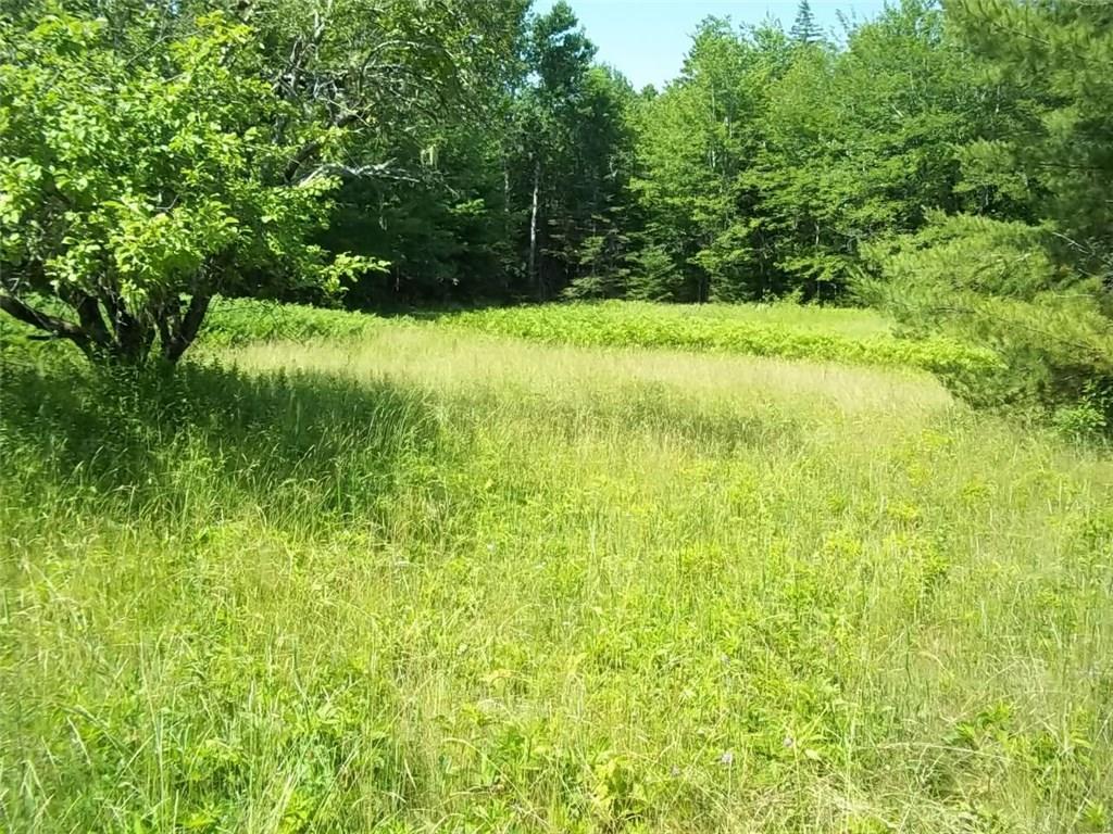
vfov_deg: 39.7
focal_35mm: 36
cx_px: 556
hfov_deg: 51.4
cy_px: 417
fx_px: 1157
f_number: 3.1
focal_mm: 6.5
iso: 80
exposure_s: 1/400
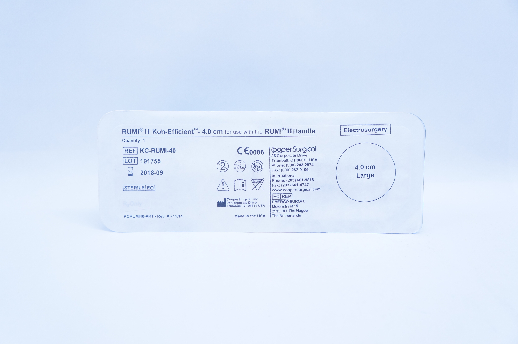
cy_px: 172
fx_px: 539
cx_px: 259
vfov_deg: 35.4
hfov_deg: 51.3
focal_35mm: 38
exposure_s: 1/200
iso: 800
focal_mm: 25
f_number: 4.5
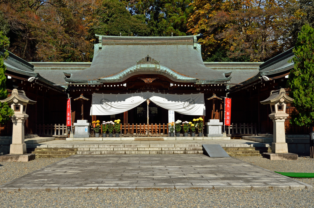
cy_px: 104
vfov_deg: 29.7
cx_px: 157
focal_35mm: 45
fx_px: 392
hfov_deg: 43.7
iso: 200
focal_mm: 30
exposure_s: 1/800
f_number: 8
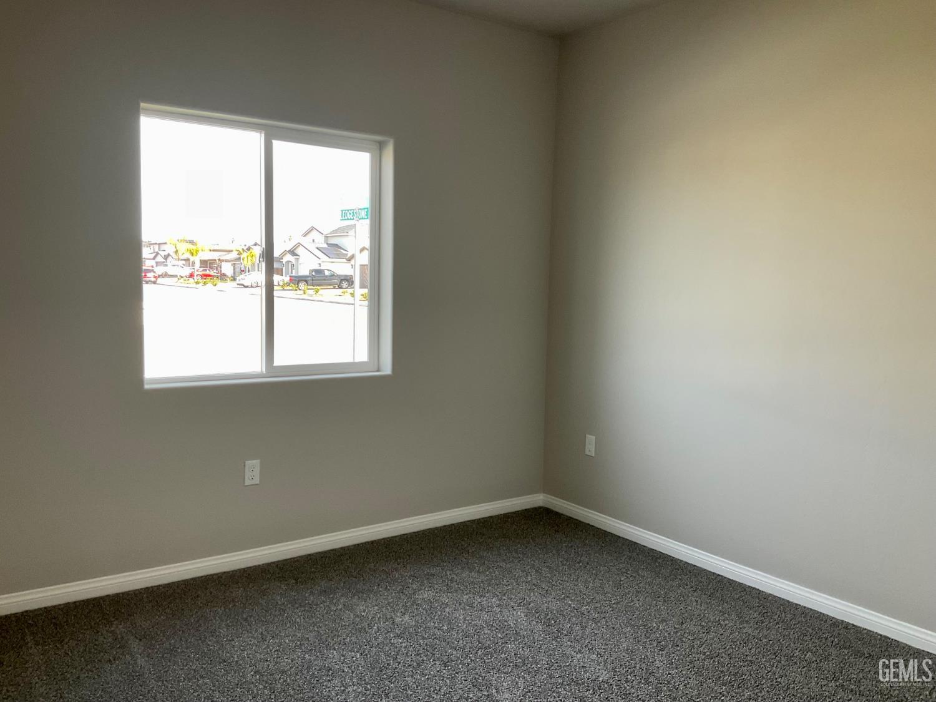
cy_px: 351
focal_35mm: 29
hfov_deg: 61.7
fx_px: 784
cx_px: 468
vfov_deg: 48.2
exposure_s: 1/120
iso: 50
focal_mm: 3
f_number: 1.8
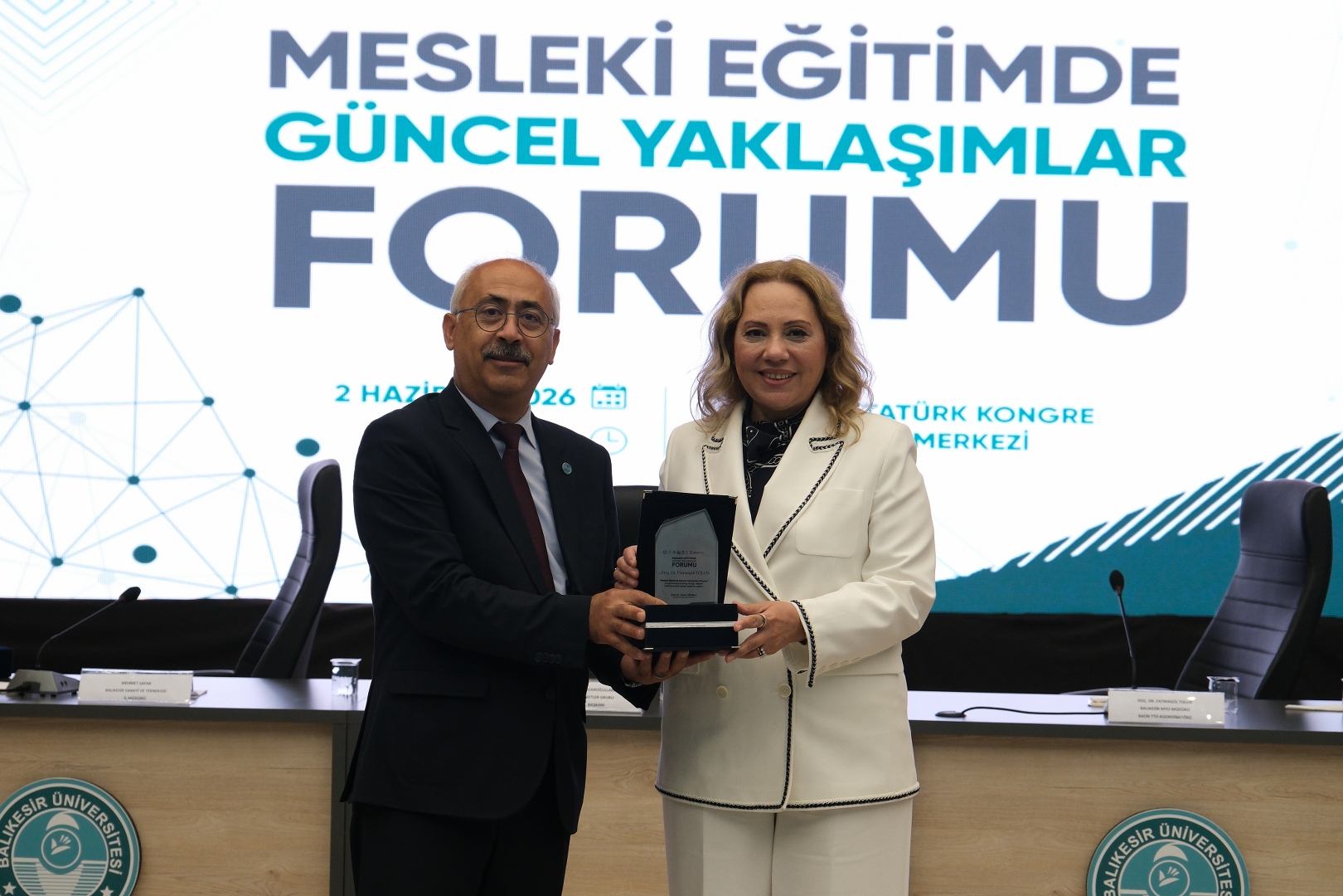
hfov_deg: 25.7
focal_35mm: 79
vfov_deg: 17.3
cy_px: 448
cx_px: 672
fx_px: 2947
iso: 1250
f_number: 4.5
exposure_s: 1/75
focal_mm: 52.4
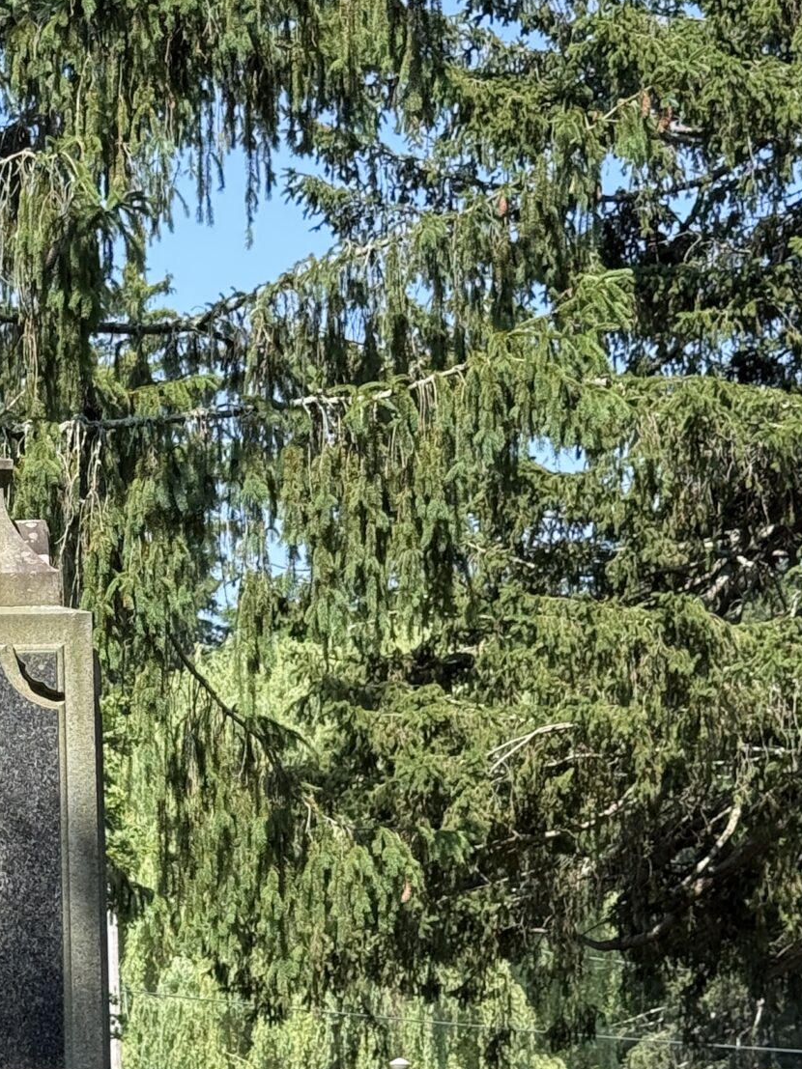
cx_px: -68
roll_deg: +1.1
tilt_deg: +6.3
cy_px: 612
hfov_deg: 13.1
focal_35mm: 111
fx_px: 3430
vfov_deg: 17.7
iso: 64
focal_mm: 6.76
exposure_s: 1/1403
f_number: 1.78
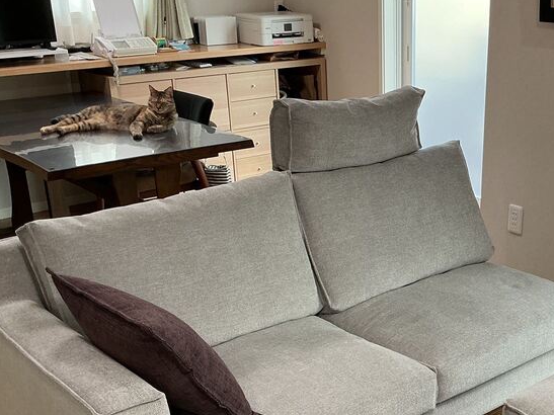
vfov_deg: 27.2
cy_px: 310
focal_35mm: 53
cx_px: 423
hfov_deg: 35.3
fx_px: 848
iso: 50
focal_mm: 3
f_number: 1.8
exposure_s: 1/60
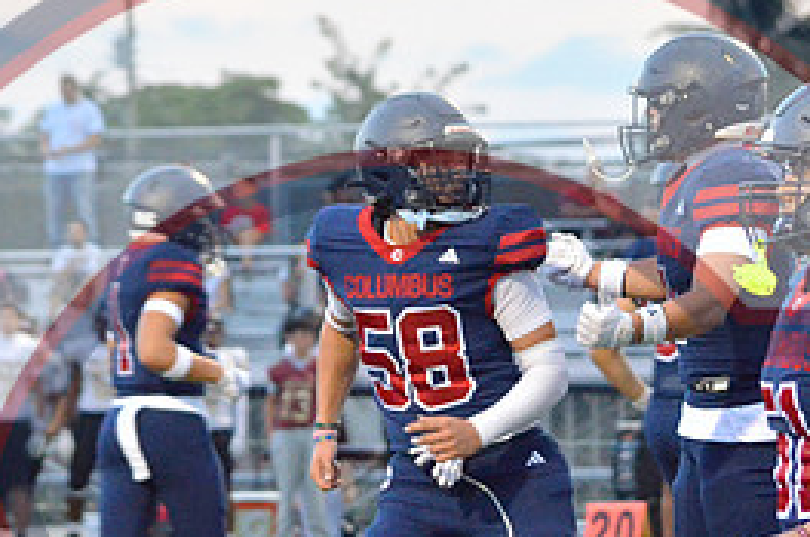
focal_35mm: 362
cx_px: 393
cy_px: 479
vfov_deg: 3.8
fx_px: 8130
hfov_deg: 5.7
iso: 5000
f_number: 4.8
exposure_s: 1/500
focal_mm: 110
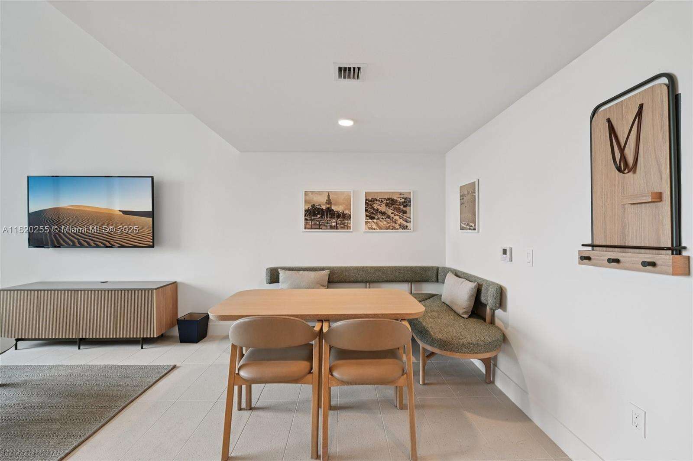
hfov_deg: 100.5
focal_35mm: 15
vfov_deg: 77.2
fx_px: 288
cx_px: 346
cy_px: 230
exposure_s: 1/15
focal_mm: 15
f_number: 5
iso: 110
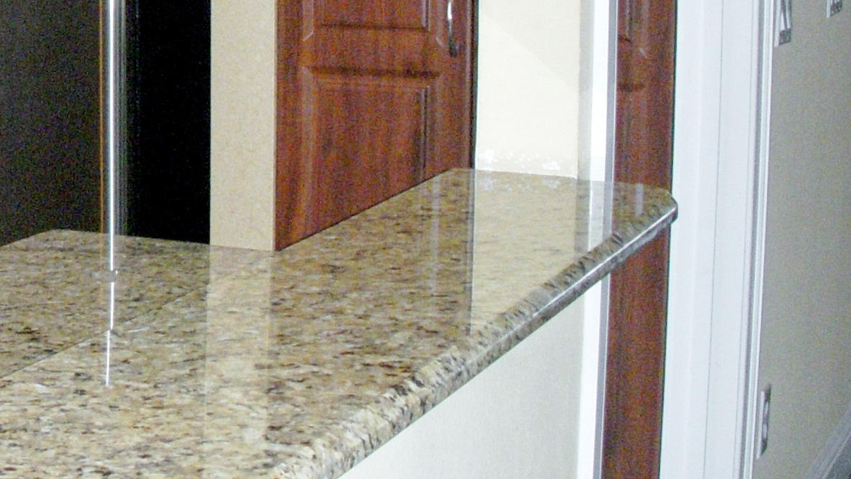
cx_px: -66
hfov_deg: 21.6
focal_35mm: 94
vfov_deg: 12.7
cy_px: 18
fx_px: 2121
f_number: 3.3
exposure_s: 1/125
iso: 400
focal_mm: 6.3
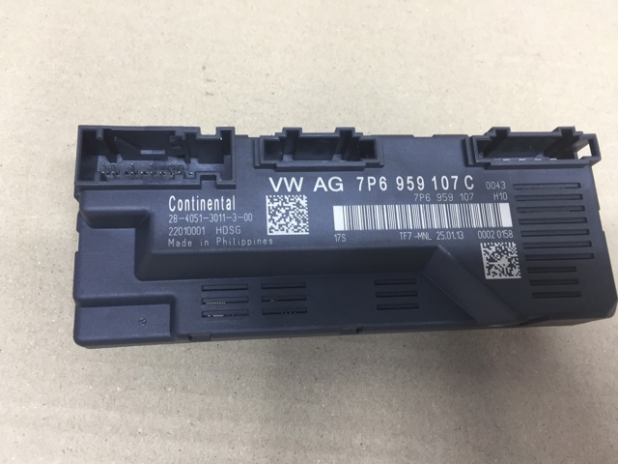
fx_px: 518
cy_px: 232
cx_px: 309
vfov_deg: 48.2
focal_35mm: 29
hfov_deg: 61.7
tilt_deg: -63.1
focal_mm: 4.15
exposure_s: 1/33
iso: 100
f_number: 2.2
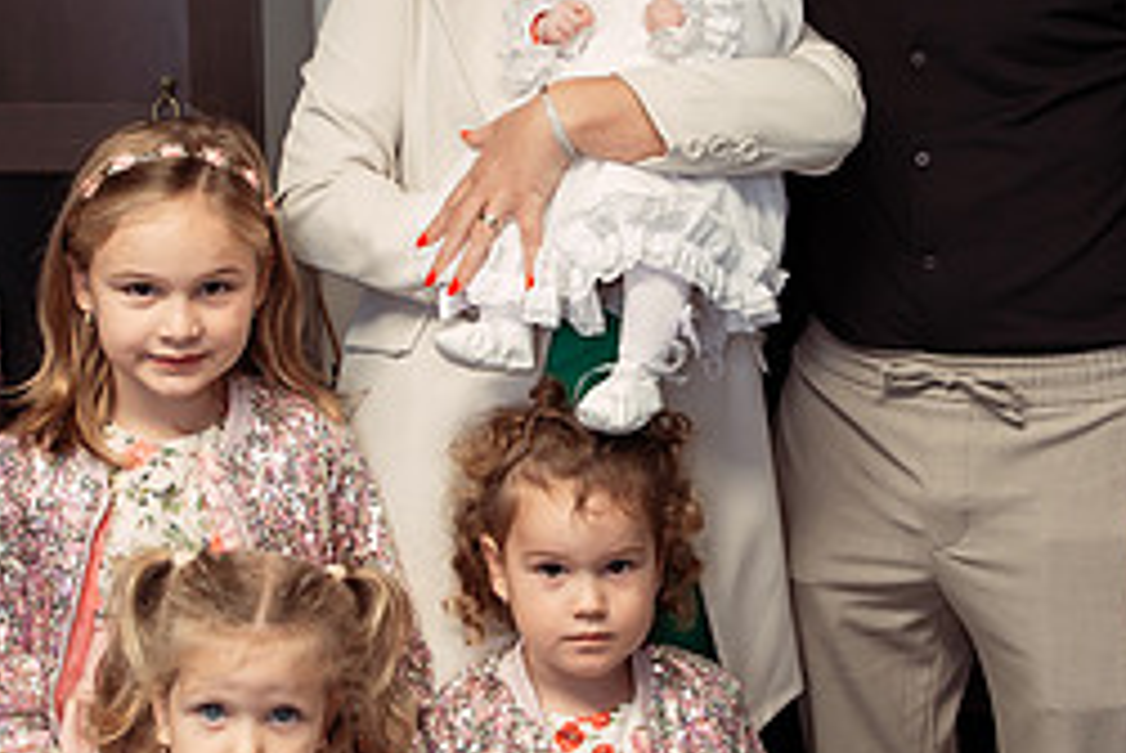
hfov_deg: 33.9
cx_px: 553
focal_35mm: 59
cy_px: 214
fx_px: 1848
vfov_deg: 22.9
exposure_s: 1/125
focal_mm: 24
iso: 640
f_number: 3.2
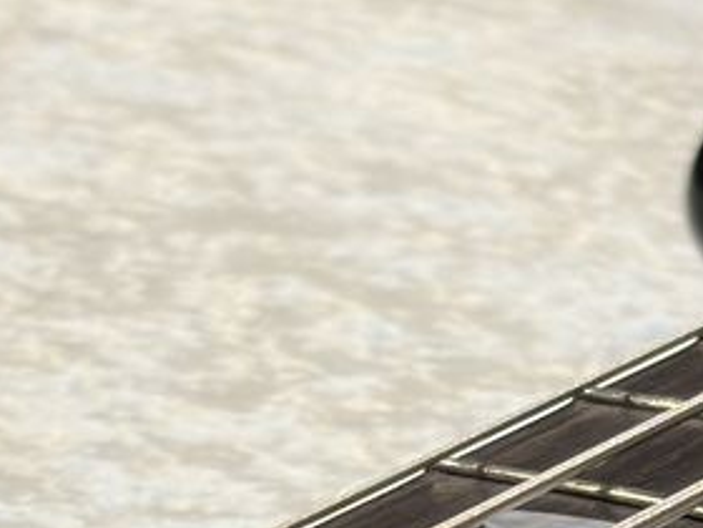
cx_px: 251
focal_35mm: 238
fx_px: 4833
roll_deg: -1.0
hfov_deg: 8.3
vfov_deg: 6.1
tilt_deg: -23.4
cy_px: 1076
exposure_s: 1/60
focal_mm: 5.96
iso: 80
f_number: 1.6
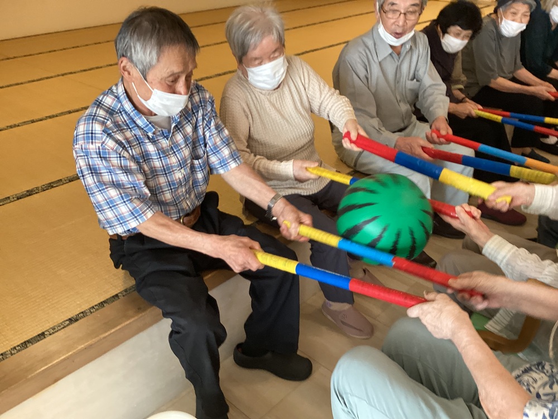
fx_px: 500
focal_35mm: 31
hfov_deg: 58.4
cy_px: 210
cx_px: 279
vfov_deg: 45.4
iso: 100
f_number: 2.4
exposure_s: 1/60
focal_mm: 3.3
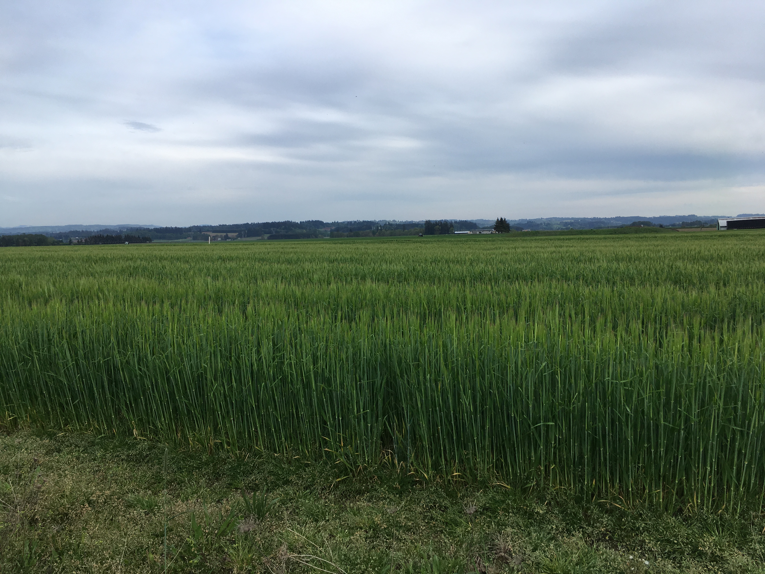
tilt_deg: -3.2
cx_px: 382
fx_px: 641
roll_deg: +0.1
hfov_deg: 61.7
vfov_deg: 48.2
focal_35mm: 29
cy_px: 287
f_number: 2.2
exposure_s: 1/657
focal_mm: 4.15
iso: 25
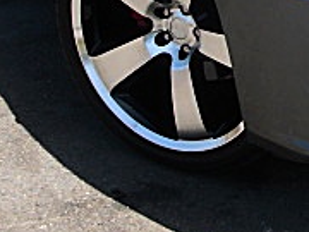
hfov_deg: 15.1
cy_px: -86
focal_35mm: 128
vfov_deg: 11.2
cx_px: 314
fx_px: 1143
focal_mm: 6.3
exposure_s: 1/640
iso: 50
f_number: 2.8
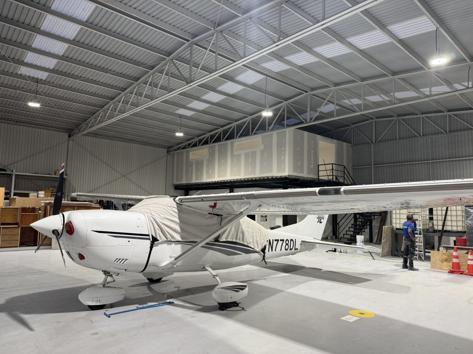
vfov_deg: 56.8
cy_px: 177
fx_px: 328
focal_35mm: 24
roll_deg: -1.9
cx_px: 236
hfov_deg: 71.6
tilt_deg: +6.1
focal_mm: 6.76
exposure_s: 1/120
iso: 160
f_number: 1.78
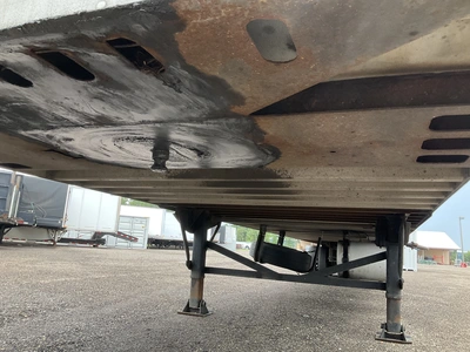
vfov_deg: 48.2
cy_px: 176
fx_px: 394
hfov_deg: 61.7
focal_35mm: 29
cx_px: 235
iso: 64
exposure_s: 1/102
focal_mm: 3
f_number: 1.8
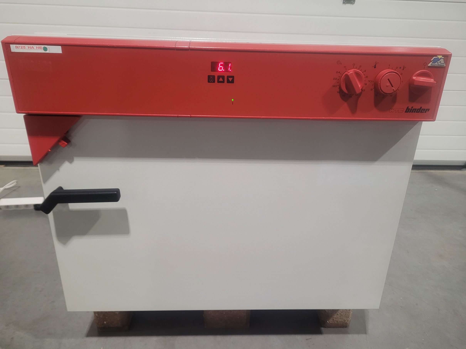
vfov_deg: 53.1
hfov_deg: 67.3
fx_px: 350
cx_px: 233
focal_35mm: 26
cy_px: 174
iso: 320
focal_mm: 5.4
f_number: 1.8
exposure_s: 1/50
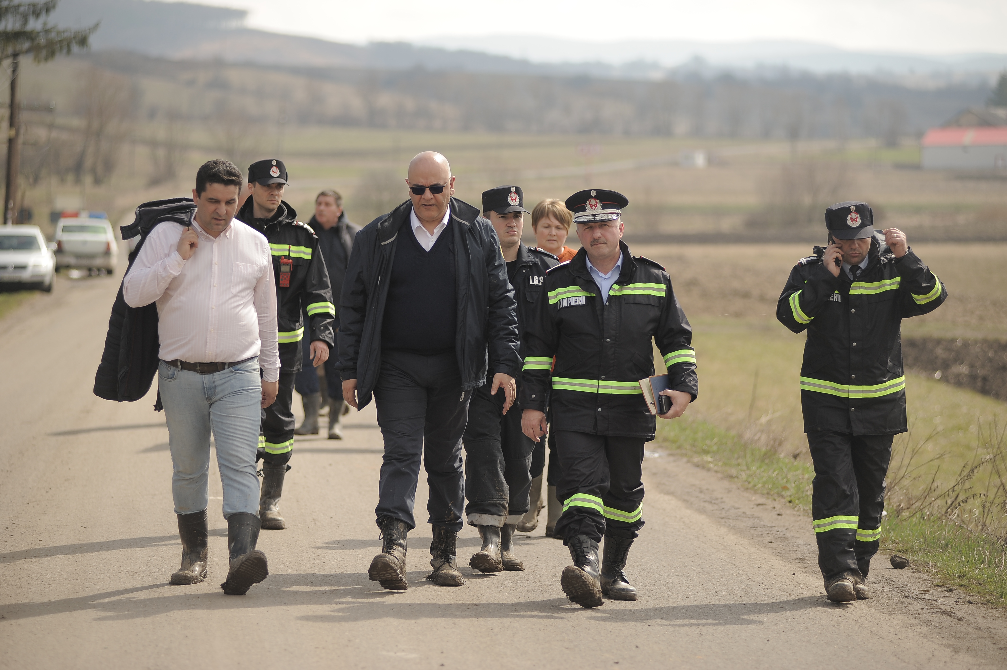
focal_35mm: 125
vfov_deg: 11.0
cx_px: 504
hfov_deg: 16.4
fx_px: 3494
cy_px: 335
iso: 200
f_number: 2.8
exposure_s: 1/2000
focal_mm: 125
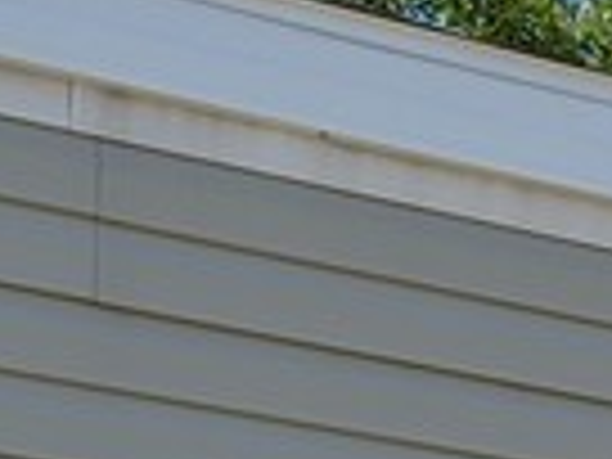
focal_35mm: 180
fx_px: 3182
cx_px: 1208
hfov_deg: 10.2
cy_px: 1426
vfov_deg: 7.2
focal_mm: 6.9
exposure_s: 1/7194
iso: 20
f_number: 1.68
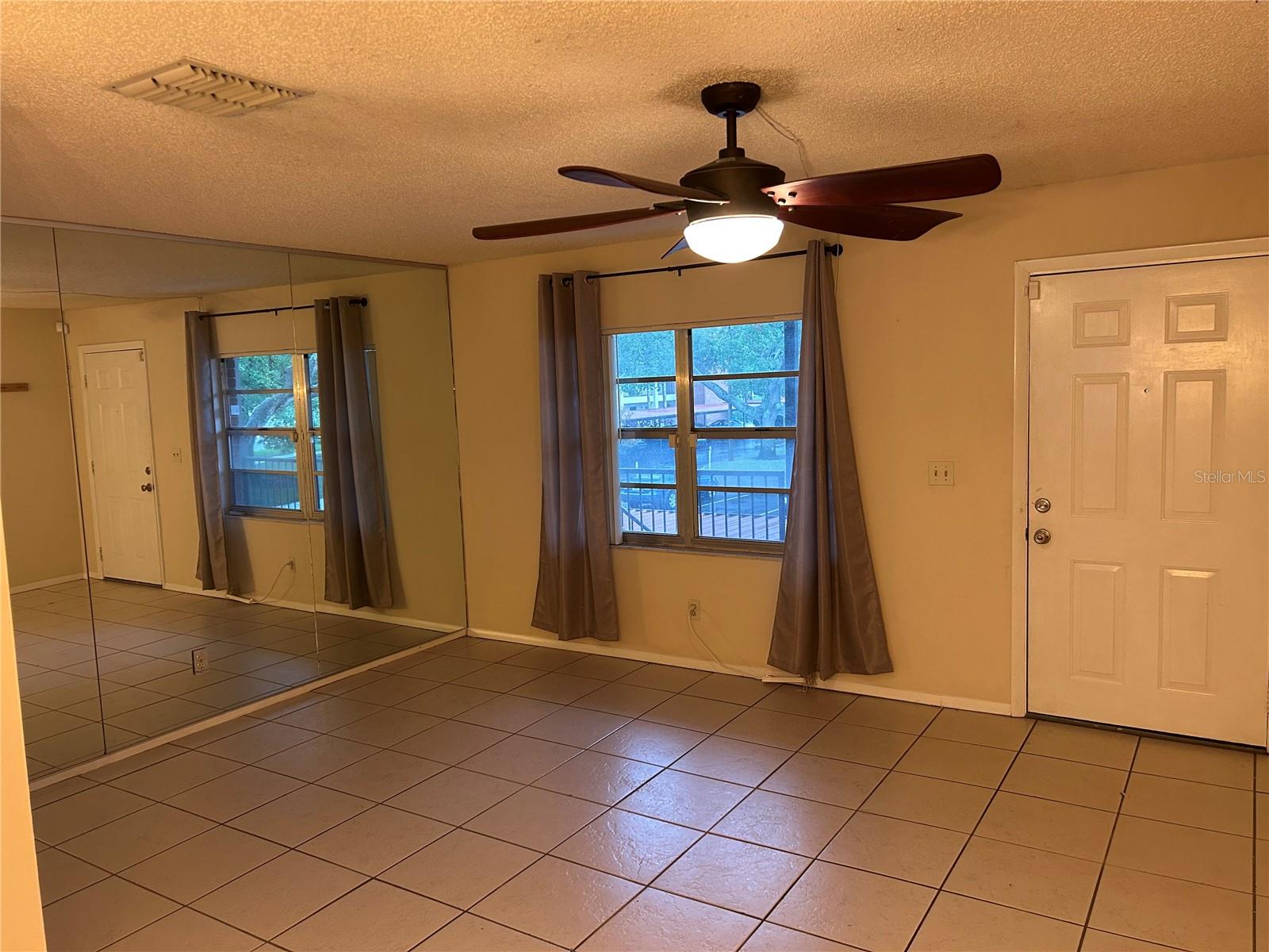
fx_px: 953
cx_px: 634
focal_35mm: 26
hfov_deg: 67.3
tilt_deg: -6.8
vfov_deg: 53.1
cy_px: 476
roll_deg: +2.2
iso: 160
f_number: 1.5
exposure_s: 1/60
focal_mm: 5.7
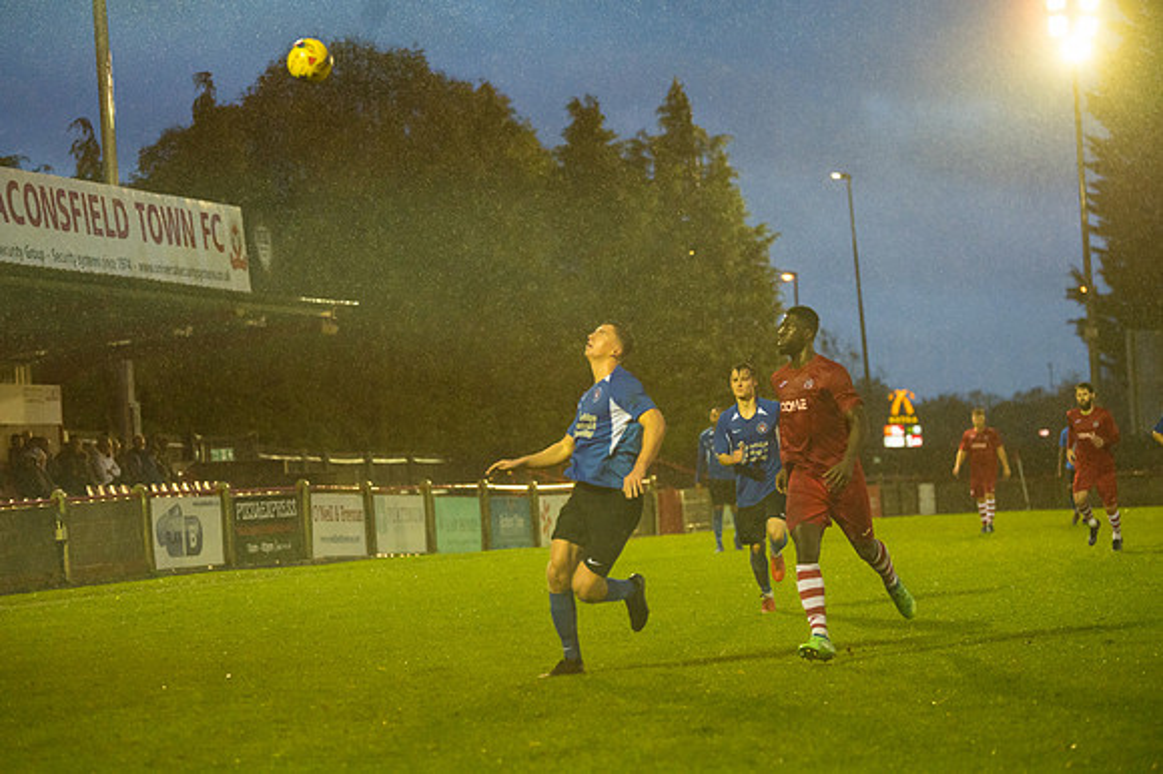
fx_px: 3745
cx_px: 582
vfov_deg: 11.8
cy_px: 387
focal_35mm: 116
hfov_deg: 17.7
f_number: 2.8
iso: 5000
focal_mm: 116
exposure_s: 1/1000
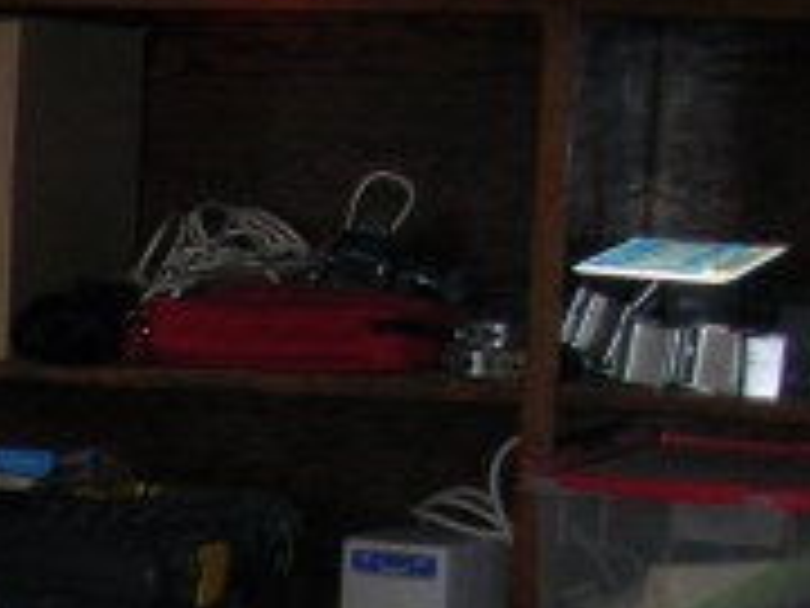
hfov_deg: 10.8
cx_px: -747
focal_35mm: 169
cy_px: 1279
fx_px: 3955
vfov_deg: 8.3
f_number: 2.8
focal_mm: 7.8
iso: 64
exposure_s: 1/60.1
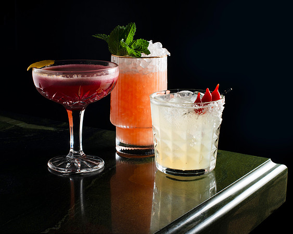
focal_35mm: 63
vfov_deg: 24.4
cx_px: 152
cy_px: 107
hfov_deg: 30.3
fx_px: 542
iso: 200
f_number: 14
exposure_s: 1/200
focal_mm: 50
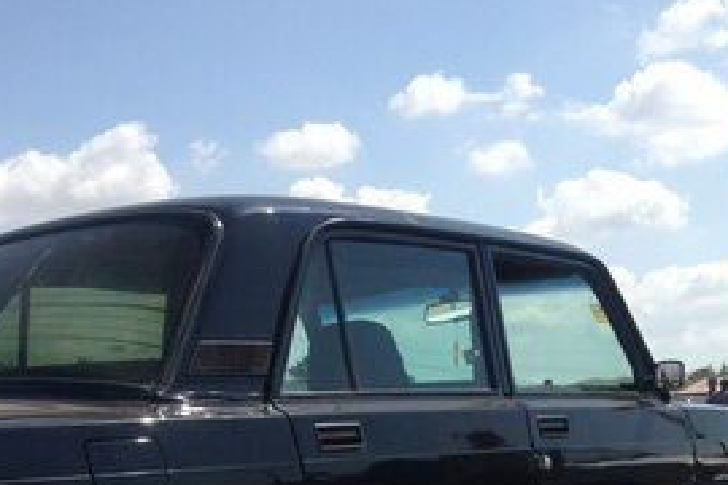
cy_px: 612
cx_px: 359
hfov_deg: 31.9
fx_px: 1274
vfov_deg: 20.0
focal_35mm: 63
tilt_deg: -9.0
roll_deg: -1.5
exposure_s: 1/1869
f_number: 2.4
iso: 50
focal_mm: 4.12
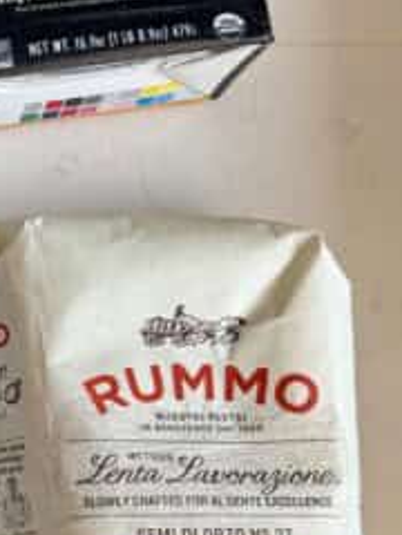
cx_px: -377
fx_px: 1502
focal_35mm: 97
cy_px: 434
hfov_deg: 13.3
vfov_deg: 20.0
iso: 80
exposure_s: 1/121
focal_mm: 6.8
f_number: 1.8
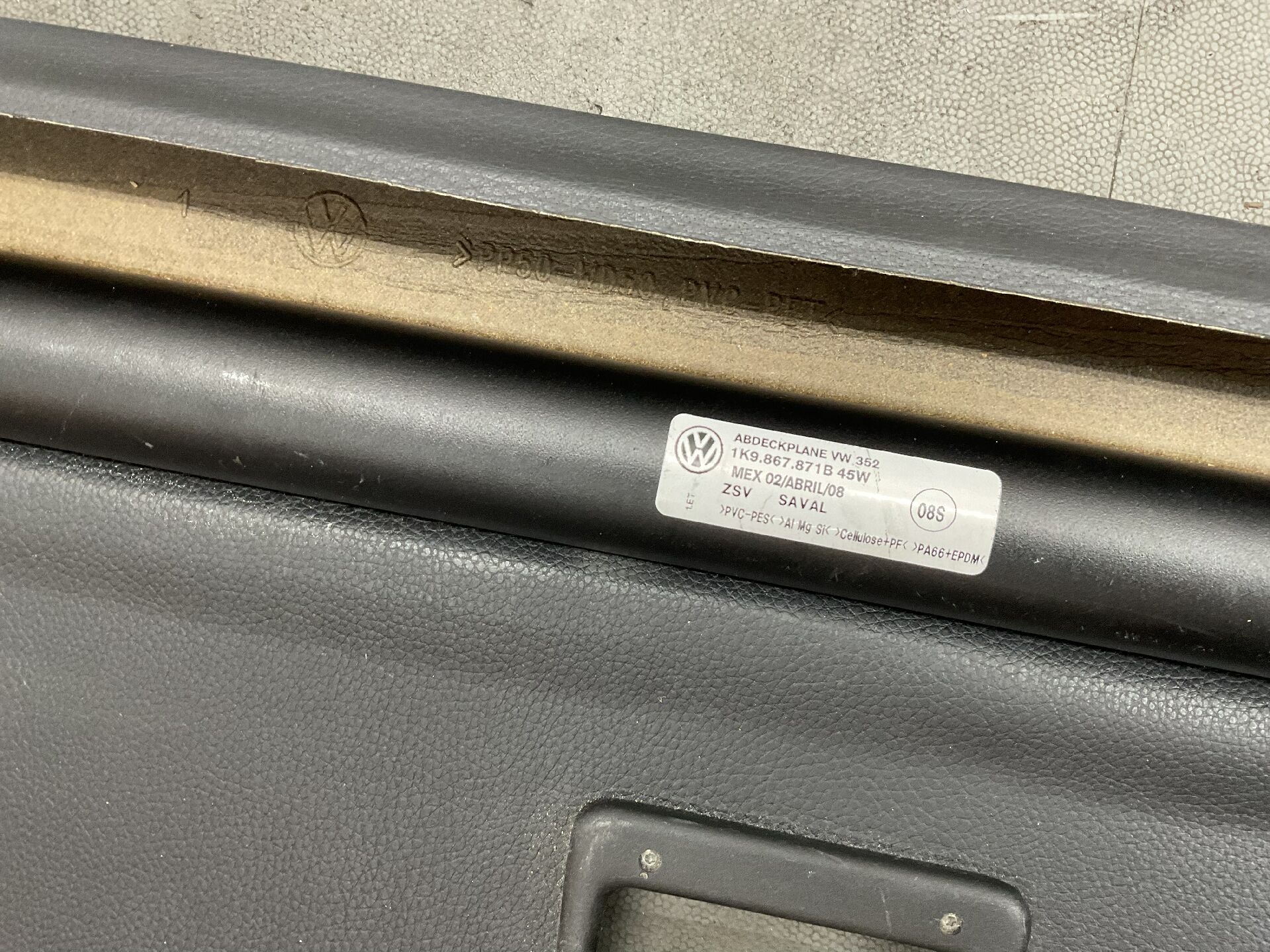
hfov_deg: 61.7
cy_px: 476
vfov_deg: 48.2
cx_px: 635
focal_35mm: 29
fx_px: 1064
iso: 100
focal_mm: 3
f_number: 1.8
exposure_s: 1/50
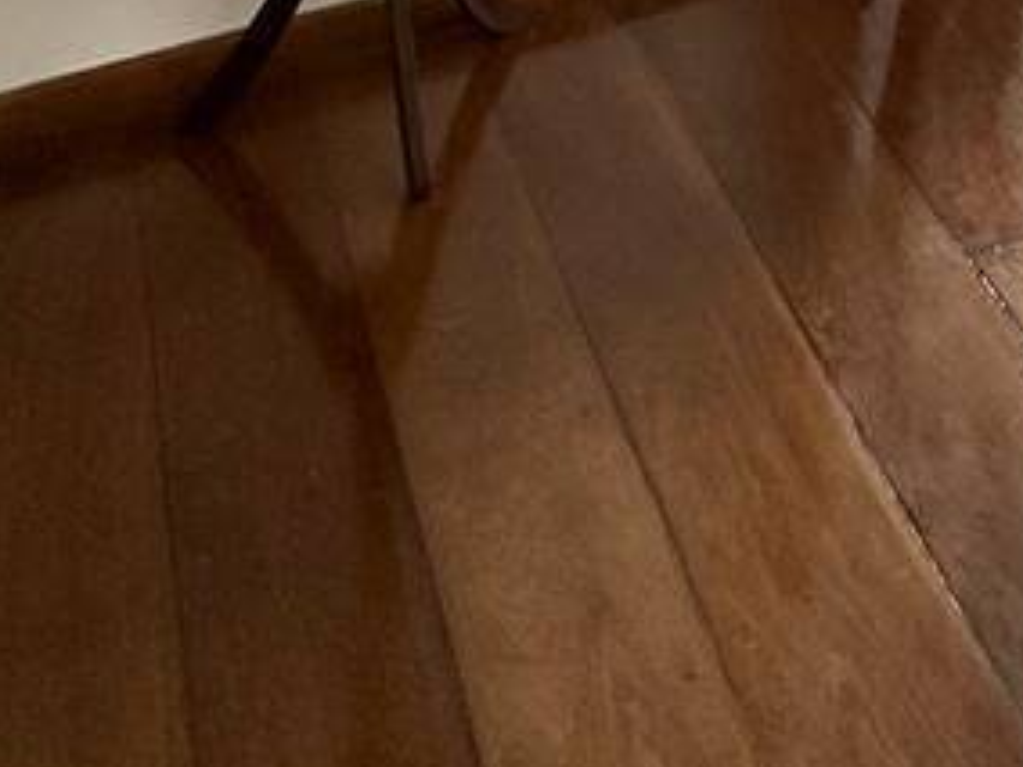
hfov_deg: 22.9
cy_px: -1123
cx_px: 1480
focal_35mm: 71
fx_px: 2098
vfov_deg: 13.9
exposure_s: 1/120
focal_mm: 2.22
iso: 50
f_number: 2.2
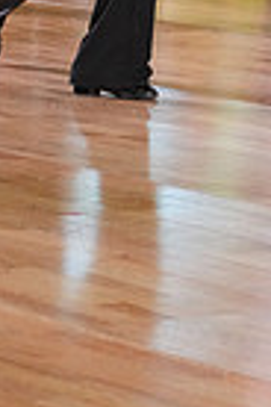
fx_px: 3523
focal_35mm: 312
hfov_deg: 4.4
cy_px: -262
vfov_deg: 6.5
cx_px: 231
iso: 3200
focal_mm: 74
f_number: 5.6
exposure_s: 1/200
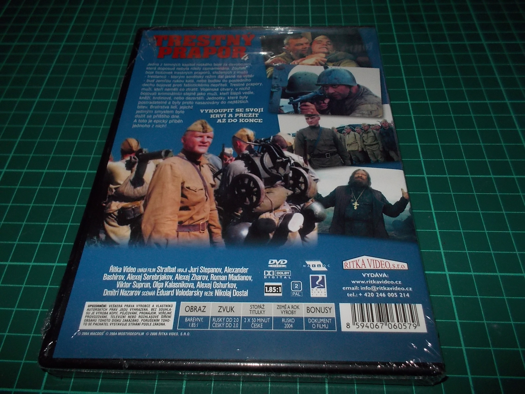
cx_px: 262
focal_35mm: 29
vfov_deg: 48.2
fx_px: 440
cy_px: 197
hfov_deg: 61.7
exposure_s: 1/30
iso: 200
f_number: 3.3
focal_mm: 4.1
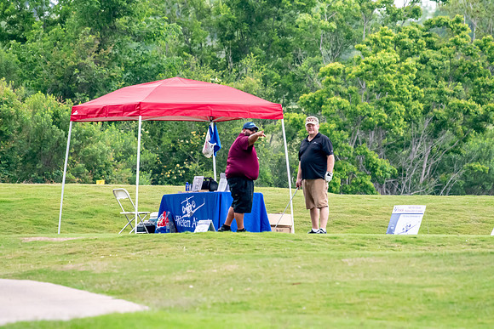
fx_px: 7617
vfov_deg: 2.5
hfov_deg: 3.7
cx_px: 247
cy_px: 164
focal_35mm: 555
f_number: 5.6
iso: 2500
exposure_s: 1/2000
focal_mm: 370
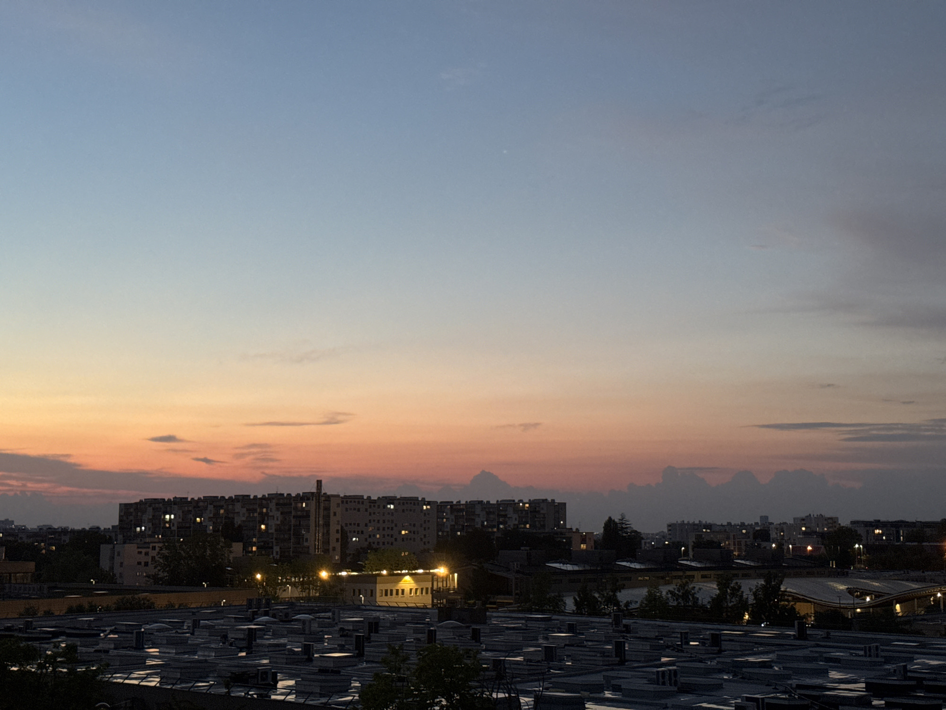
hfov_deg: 39.7
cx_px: 473
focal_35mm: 48
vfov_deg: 30.3
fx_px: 1312
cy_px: 355
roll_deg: +0.3
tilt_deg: +7.6
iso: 250
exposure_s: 1/33
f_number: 1.78
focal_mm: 6.76
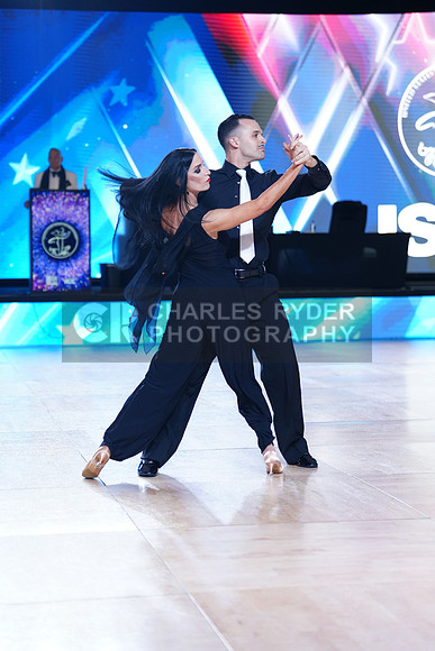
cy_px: 326
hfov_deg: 16.3
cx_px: 218
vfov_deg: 24.2
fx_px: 1521
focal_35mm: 84
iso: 800
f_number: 2.8
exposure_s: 1/500
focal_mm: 84
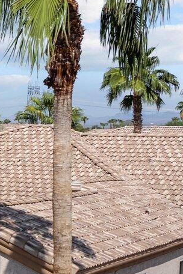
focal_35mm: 112
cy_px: 197
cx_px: -209
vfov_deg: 18.2
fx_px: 854
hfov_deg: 10.9
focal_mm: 12.29
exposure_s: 1/2500
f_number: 2.8
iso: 100
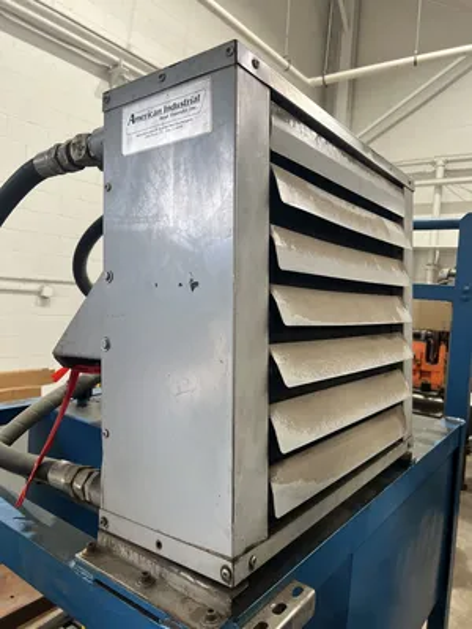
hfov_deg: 53.1
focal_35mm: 26
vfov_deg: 67.3
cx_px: 236
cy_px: 314
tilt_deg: -1.3
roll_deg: -3.9
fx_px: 473
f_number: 1.5
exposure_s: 1/121
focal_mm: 5.7
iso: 100
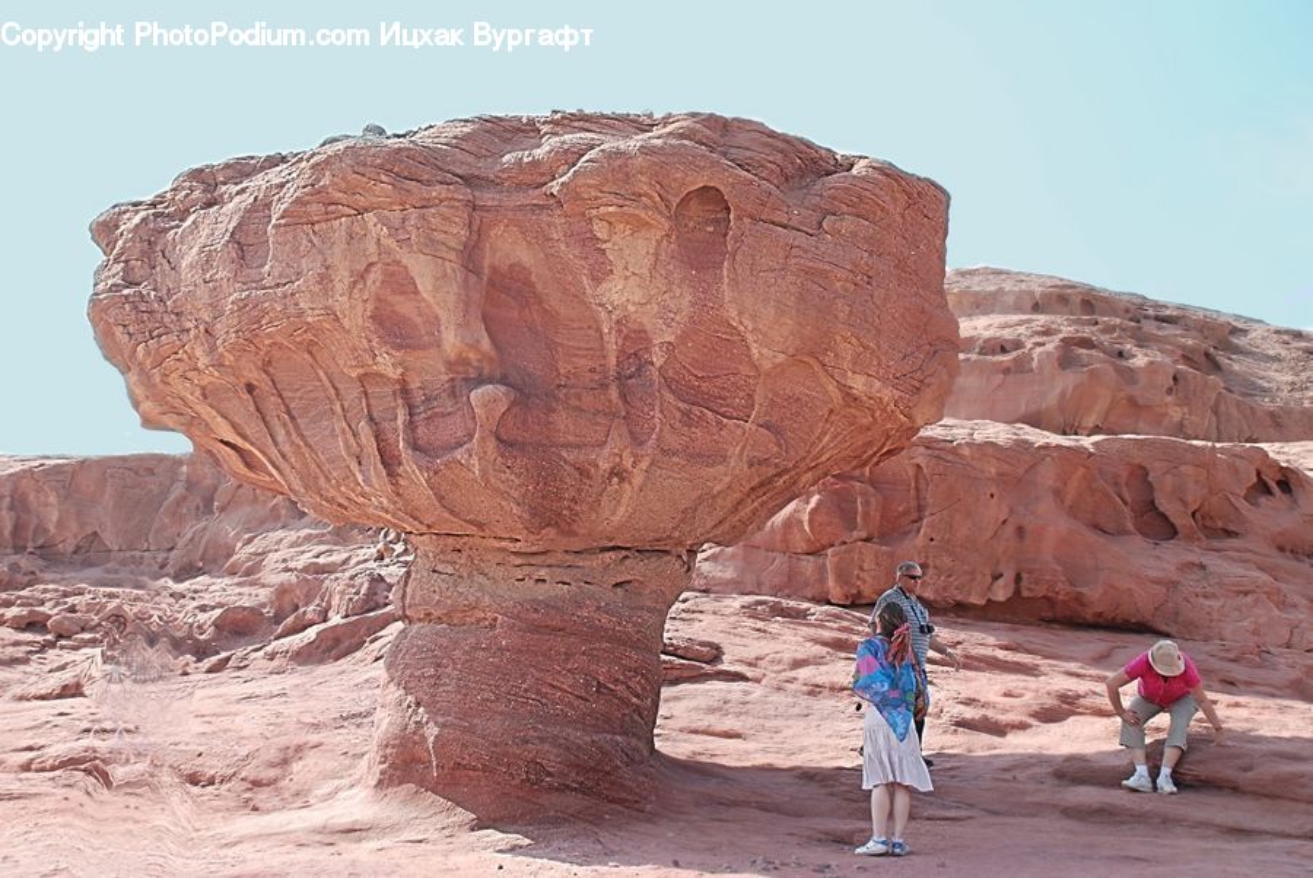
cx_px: 656
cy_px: 439
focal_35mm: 46
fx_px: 1698
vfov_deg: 29.0
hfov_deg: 42.3
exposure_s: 1/160
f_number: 6.3
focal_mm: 31
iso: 125
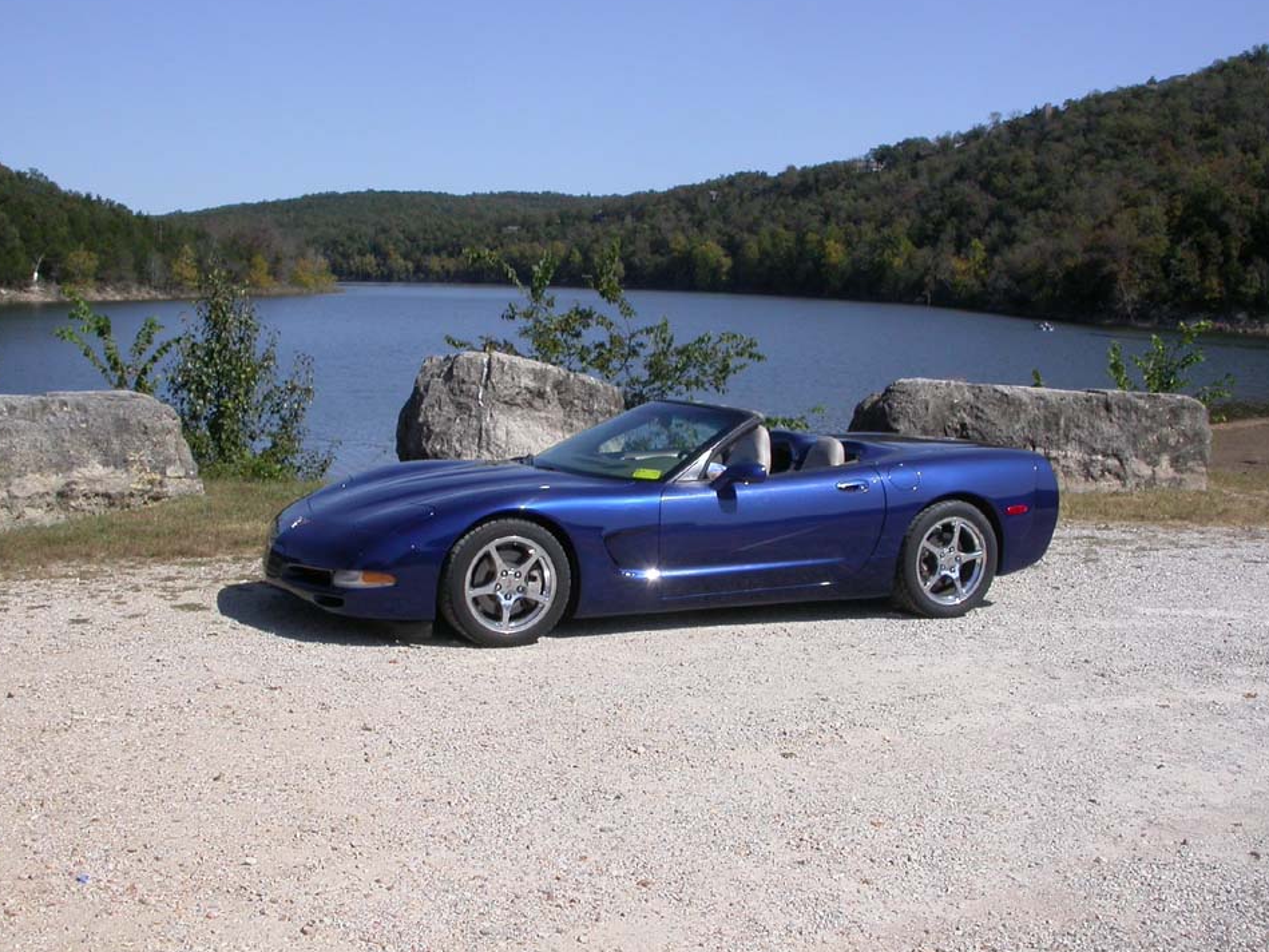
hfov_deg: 45.8
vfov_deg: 35.1
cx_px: 624
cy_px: 472
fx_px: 1503
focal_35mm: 41
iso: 100
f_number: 7.5
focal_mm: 7.85
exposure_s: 1/387
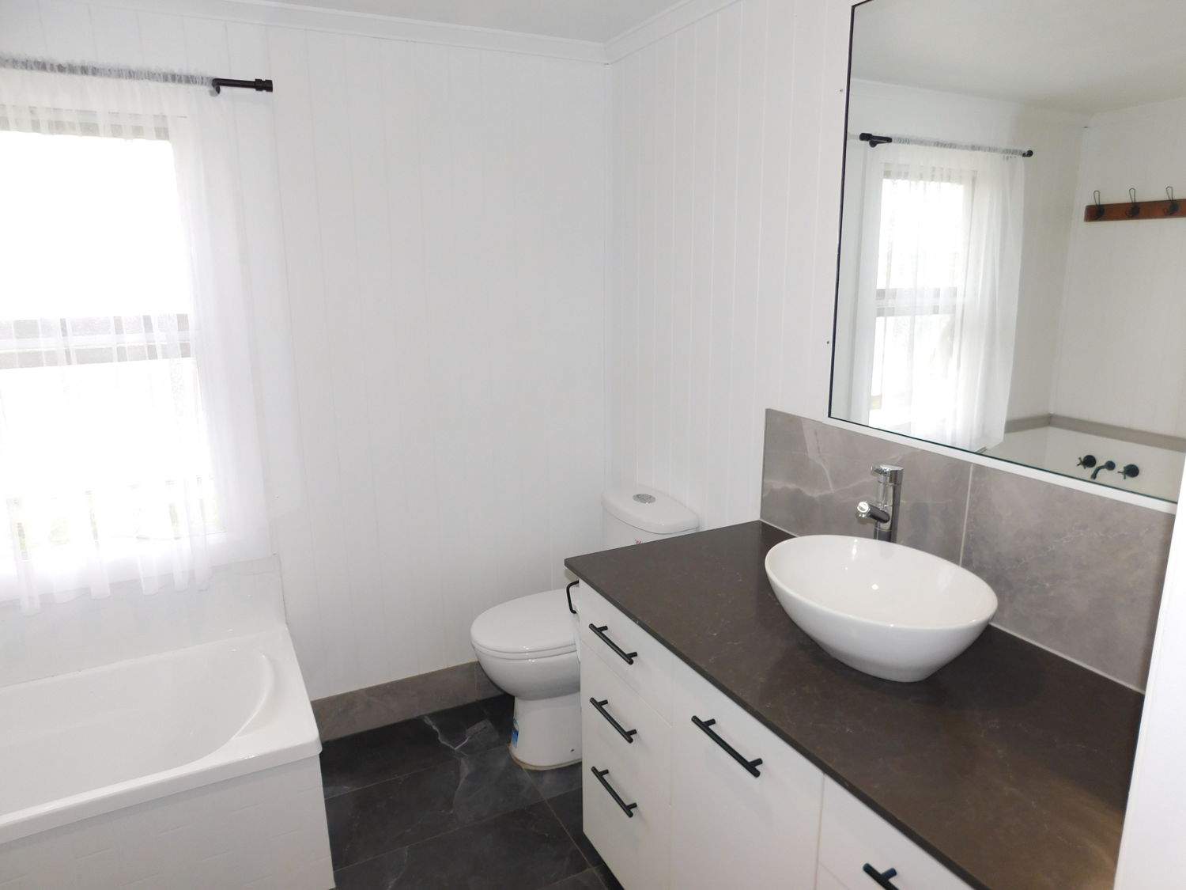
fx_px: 788
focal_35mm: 23
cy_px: 445
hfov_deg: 73.9
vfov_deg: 58.9
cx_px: 593
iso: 125
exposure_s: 1/50
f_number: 3
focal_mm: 4
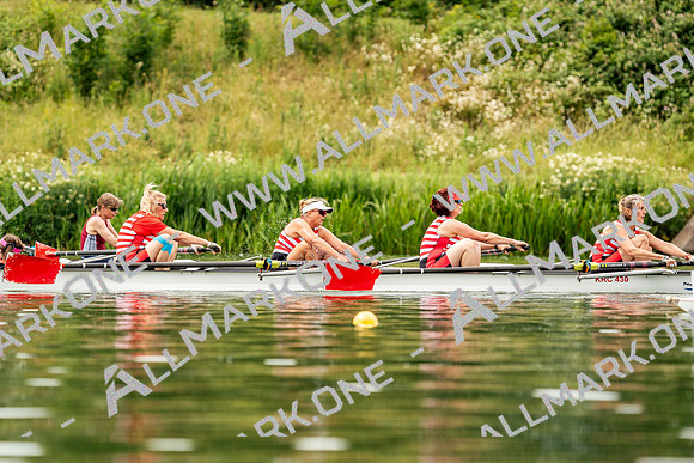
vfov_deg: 3.7
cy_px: 232
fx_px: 7153
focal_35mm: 371
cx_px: 347
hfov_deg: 5.6
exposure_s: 1/2000
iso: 640
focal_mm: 371
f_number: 6.3
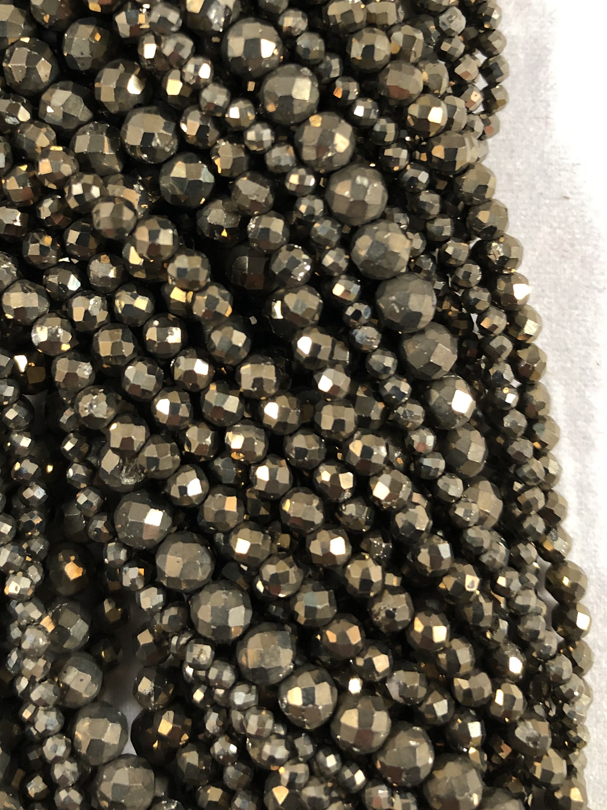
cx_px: 210
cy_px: 264
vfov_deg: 43.2
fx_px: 1005
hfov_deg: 33.4
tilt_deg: -85.5
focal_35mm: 43
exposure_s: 1/17
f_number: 1.8
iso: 80
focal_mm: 3.99
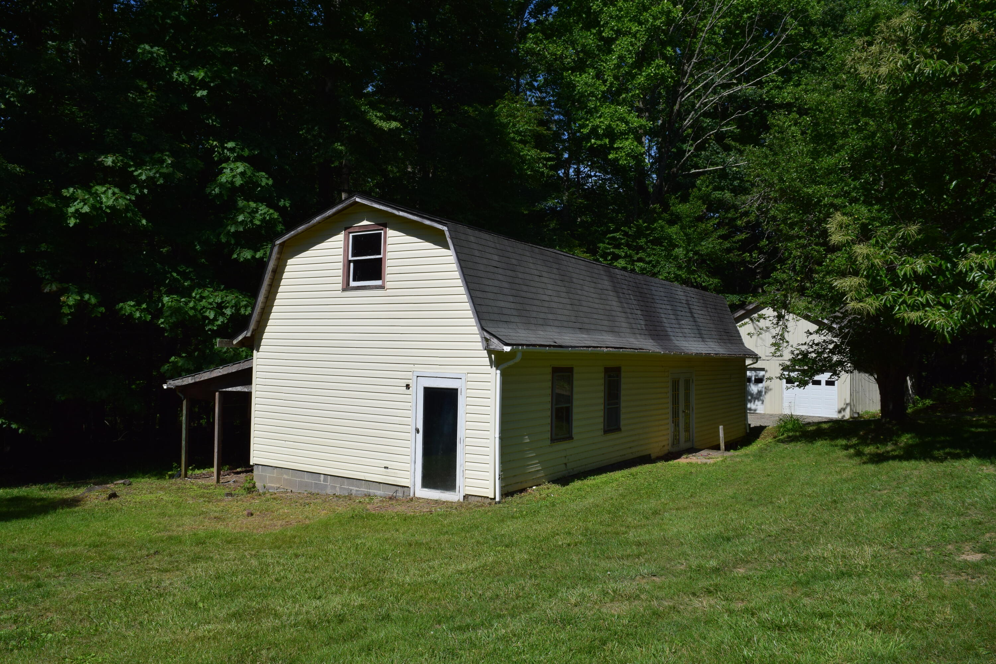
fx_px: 747
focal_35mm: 27
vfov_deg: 47.9
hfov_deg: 67.4
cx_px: 498
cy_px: 332
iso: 200
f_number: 11
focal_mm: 18
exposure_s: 1/640
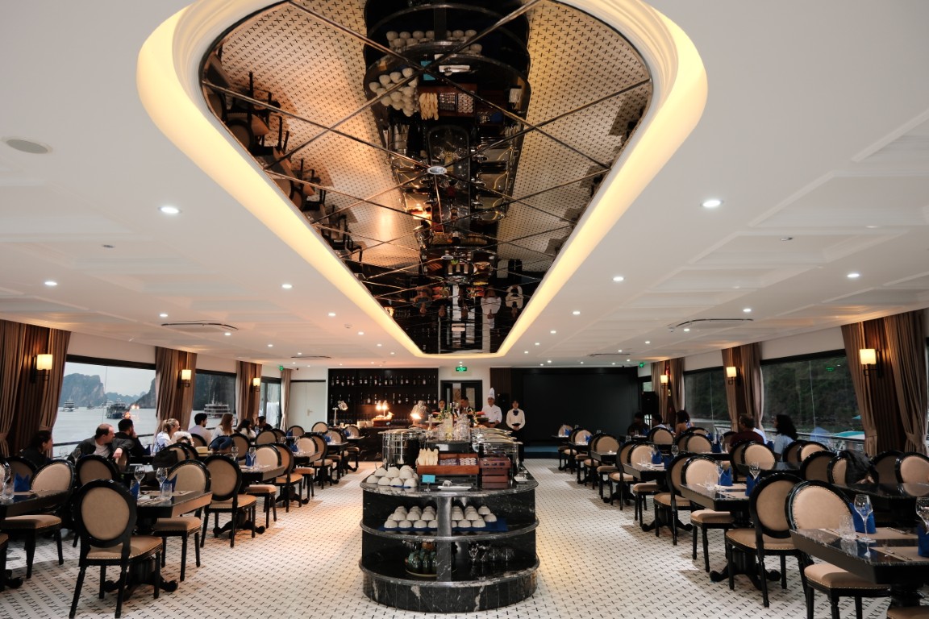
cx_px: 464
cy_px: 310
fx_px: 619
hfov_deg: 73.7
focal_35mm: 24
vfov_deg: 53.1
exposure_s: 1/20
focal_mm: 16
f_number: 4
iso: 400
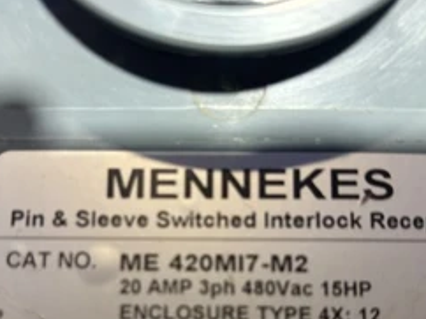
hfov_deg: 43.8
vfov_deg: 32.5
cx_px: 187
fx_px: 529
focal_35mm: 43
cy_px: 261
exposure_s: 1/60
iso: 125
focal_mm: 5.96
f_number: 1.6
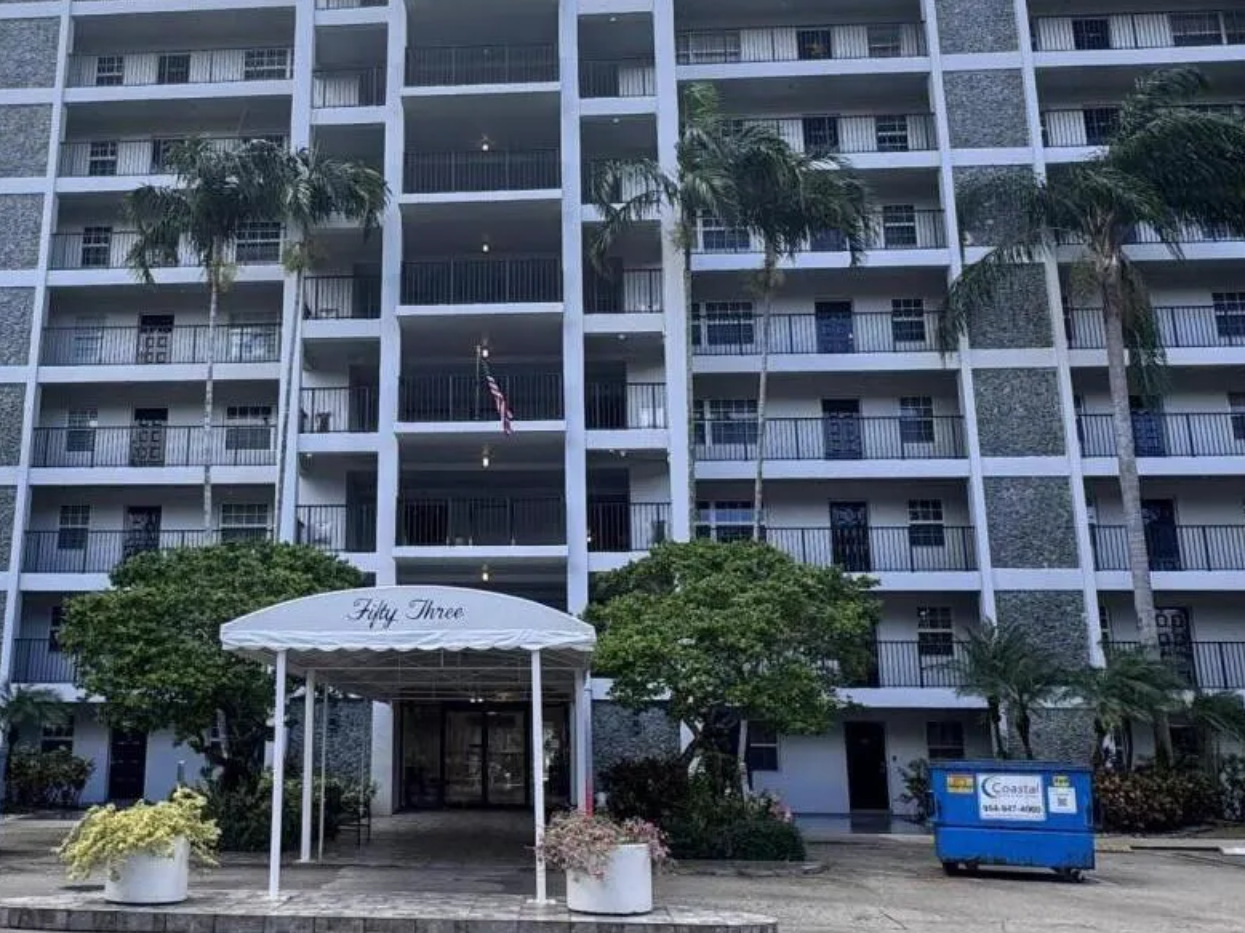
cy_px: 430
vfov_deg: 39.6
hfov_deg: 50.6
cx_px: 430
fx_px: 1294
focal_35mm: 36
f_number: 2.2
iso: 50
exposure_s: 1/399
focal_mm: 2.22
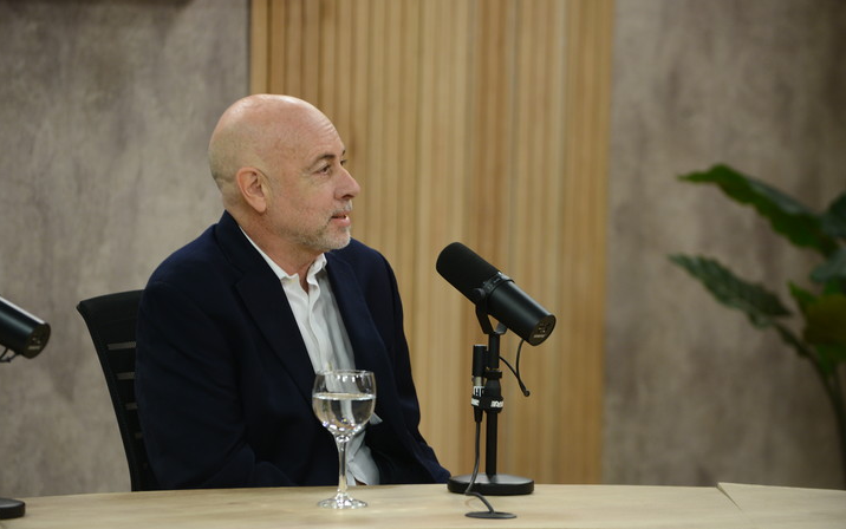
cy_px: 264
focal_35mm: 205
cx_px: 422
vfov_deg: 6.4
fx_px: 4728
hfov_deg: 10.2
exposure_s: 1/125
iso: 1000
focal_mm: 200
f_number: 5.6
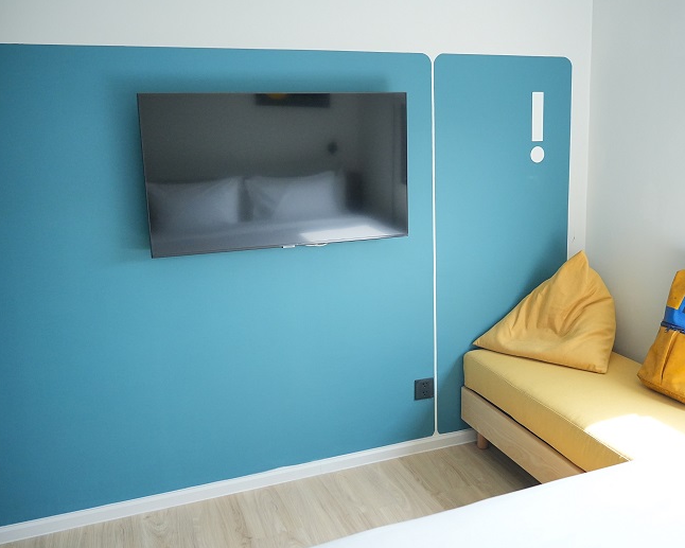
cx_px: 398
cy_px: 272
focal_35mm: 36
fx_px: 730
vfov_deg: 41.2
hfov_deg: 50.1
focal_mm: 31
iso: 3200
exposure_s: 1/800
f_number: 4
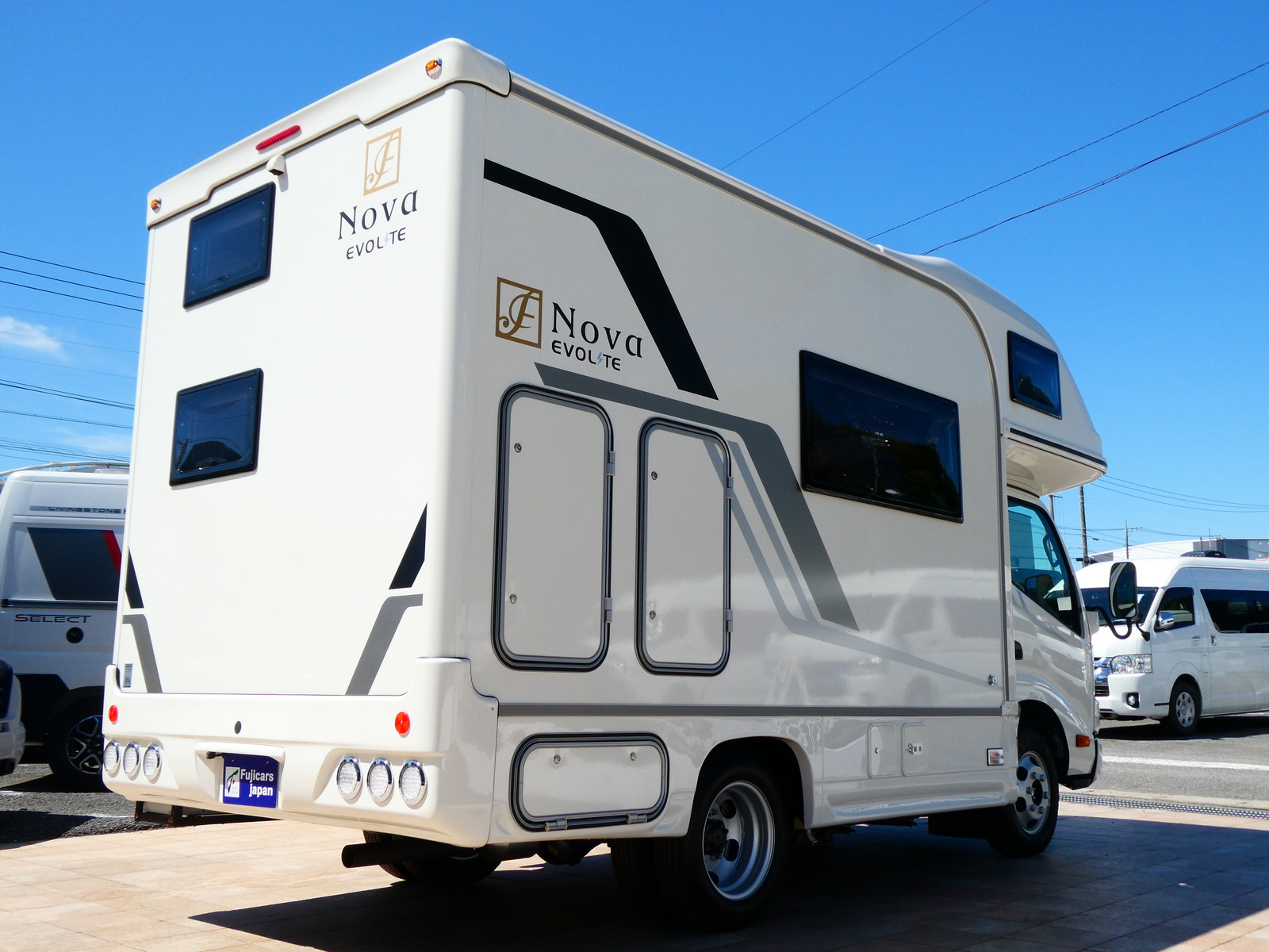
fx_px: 1283
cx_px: 634
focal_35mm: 35
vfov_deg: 40.7
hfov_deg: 52.6
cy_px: 476
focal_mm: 6.3
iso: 80
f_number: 3.7
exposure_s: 1/1000
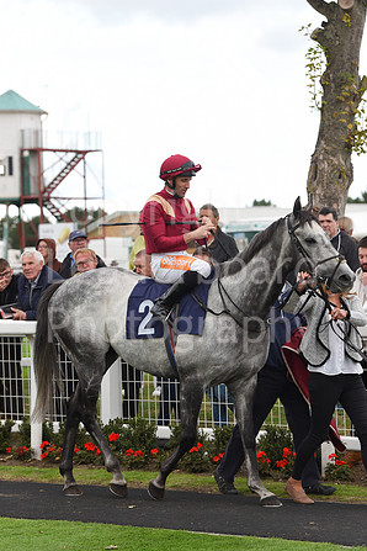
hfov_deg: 10.1
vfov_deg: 15.1
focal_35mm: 136
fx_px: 2080
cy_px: 276
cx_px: 184
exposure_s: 1/1250
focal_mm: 135
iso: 1000
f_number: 5
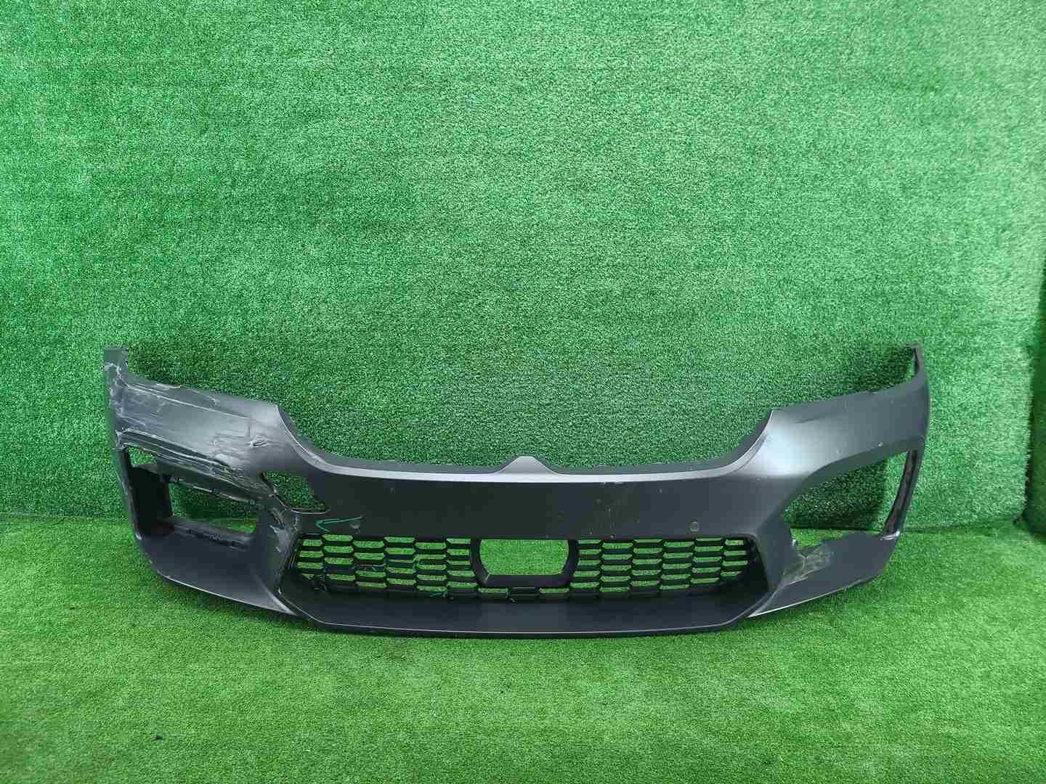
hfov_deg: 67.3
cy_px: 392
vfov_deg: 53.1
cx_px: 523
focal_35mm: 26
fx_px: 786
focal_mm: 5.4
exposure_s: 1/50
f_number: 1.8
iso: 248
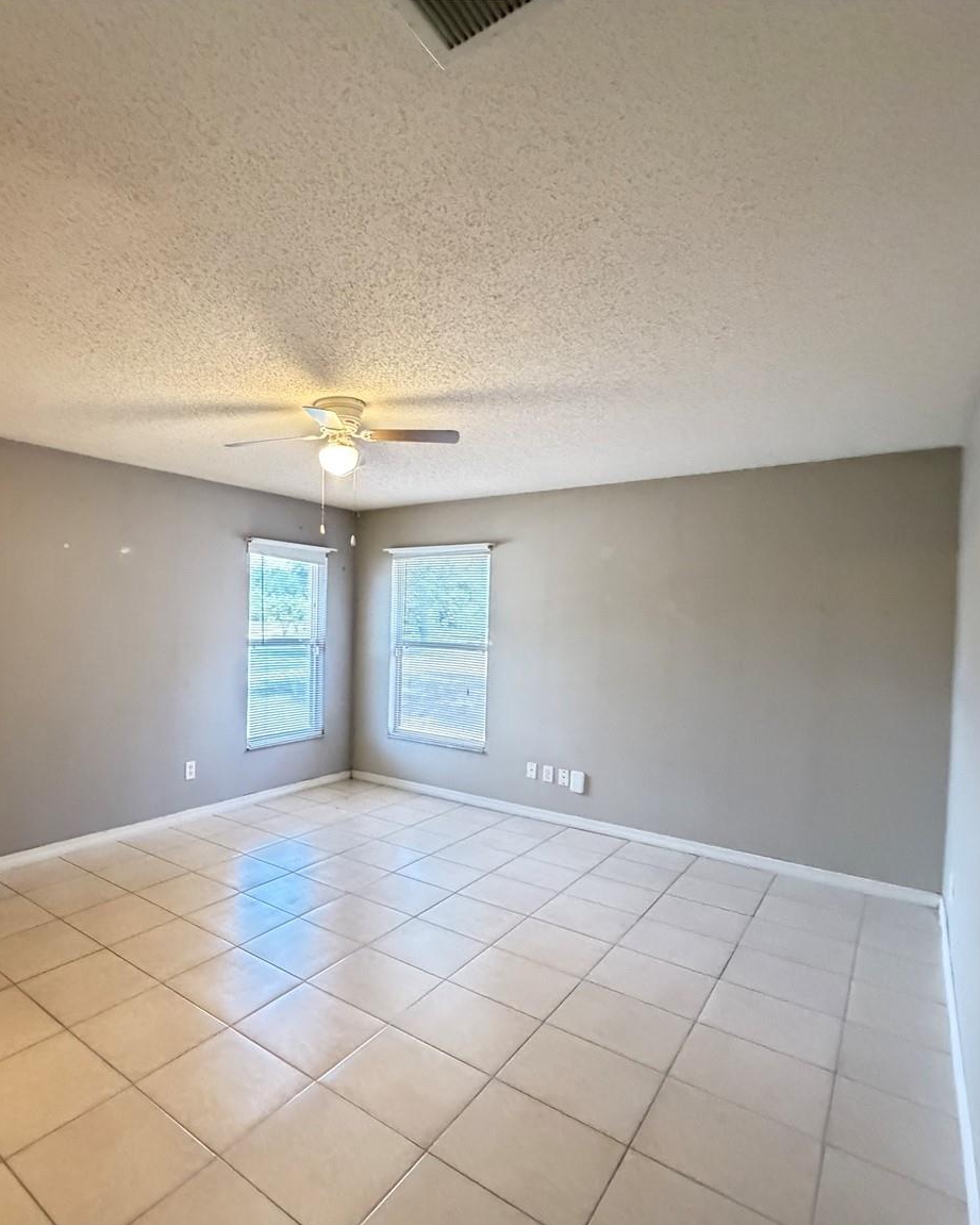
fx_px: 689
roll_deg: -1.6
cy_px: 634
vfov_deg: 83.2
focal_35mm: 19
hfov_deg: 68.2
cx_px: 302
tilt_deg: -0.1
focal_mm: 2.22
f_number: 2.2
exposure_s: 1/60
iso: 1000
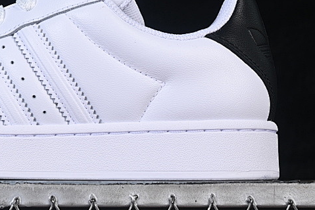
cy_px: 35
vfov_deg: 8.1
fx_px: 1480
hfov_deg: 12.1
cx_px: 32
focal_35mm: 169
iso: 160
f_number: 8
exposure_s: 1/80
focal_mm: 50
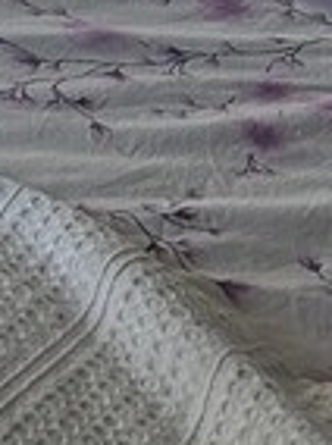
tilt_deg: -21.7
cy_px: -517
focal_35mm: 188
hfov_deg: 6.9
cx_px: -770
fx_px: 2411
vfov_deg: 9.6
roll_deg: -6.1
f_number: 1.5
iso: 125
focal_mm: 5.7
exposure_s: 1/85
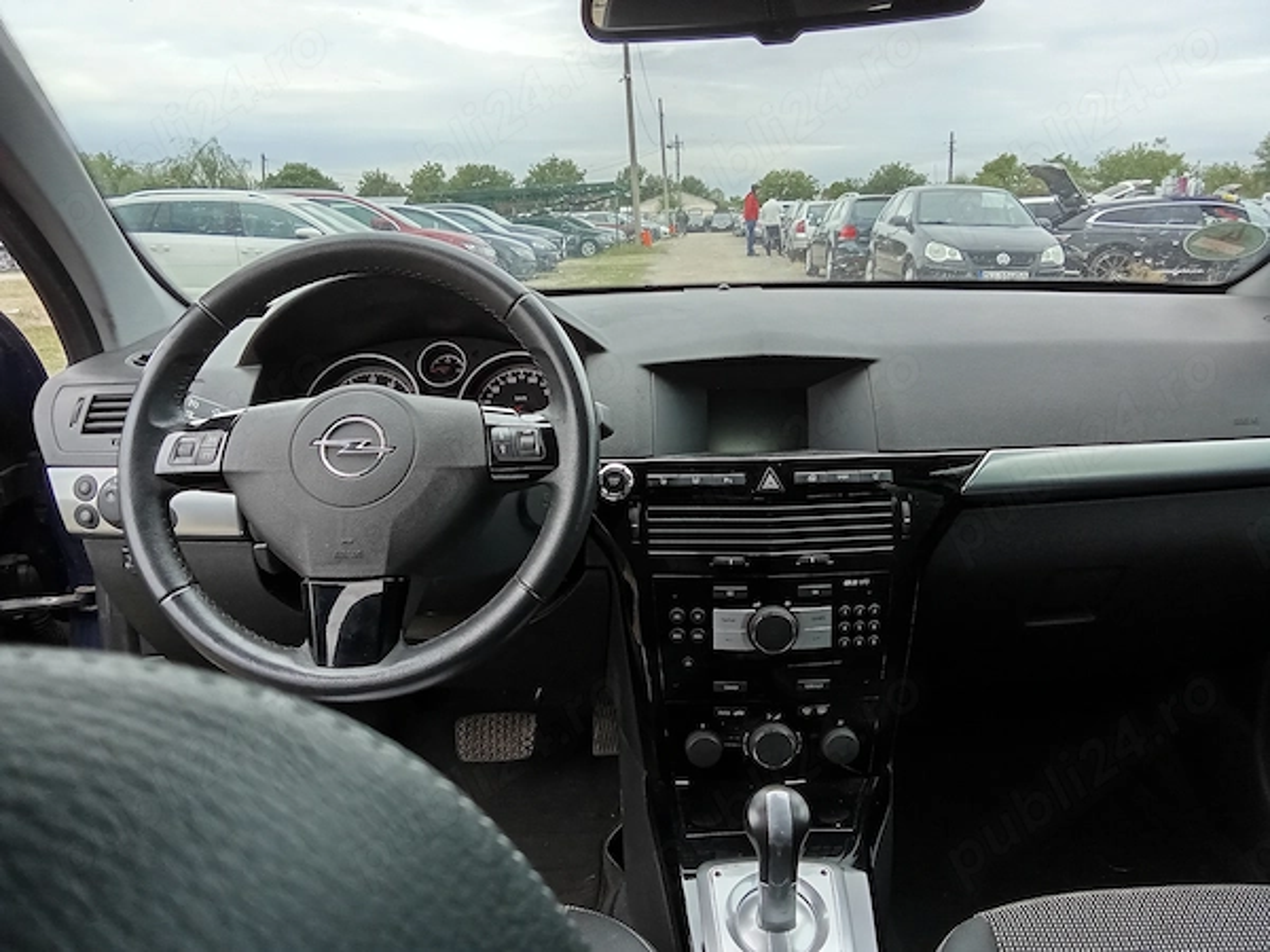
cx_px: 635
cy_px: 476
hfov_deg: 63.4
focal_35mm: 28
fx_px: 1027
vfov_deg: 49.7
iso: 100
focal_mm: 2.78
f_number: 2
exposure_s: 1/115
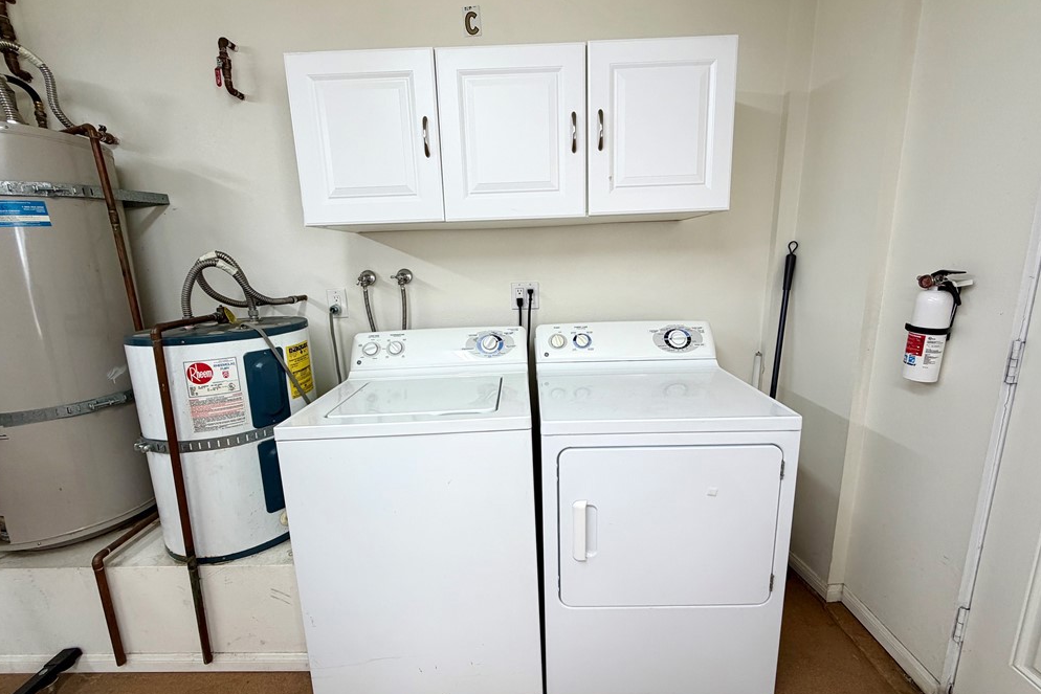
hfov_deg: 100.4
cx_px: 526
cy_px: 340
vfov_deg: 77.3
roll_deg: +2.5
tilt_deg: -11.7
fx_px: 434
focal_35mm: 15
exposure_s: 1/120
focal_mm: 2.22
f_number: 2.2
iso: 125
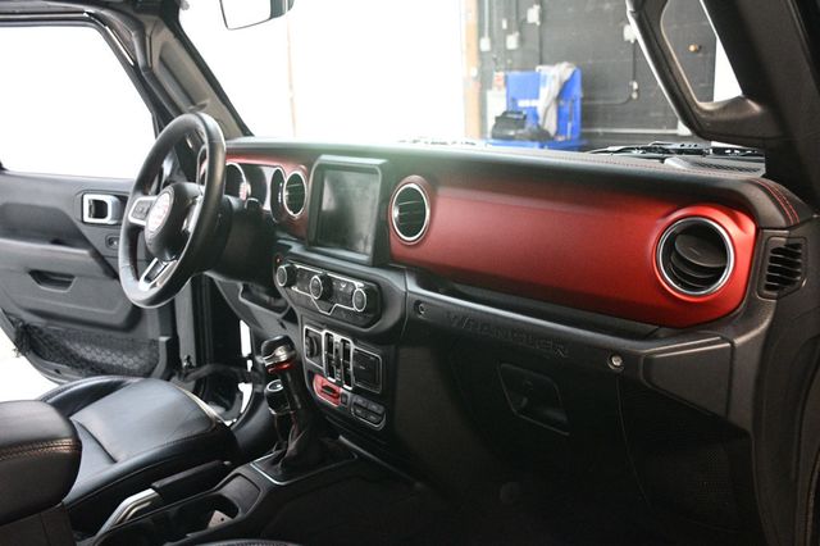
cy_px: 273
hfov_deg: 55.8
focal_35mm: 34
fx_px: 774
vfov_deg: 38.8
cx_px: 410
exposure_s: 1/60
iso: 4500
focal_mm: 23
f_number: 3.8
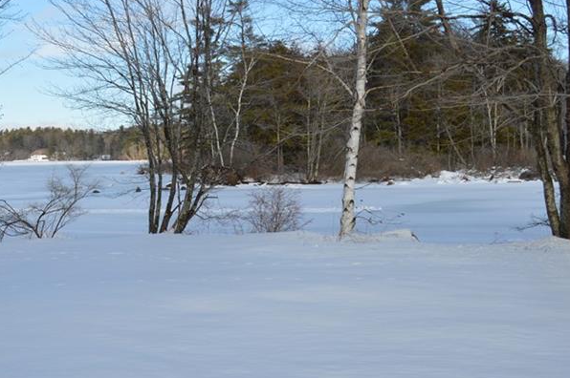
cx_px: 120
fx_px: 1060
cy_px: 128
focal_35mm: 67
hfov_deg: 29.5
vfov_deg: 20.2
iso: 100
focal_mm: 26
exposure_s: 1/250
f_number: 8
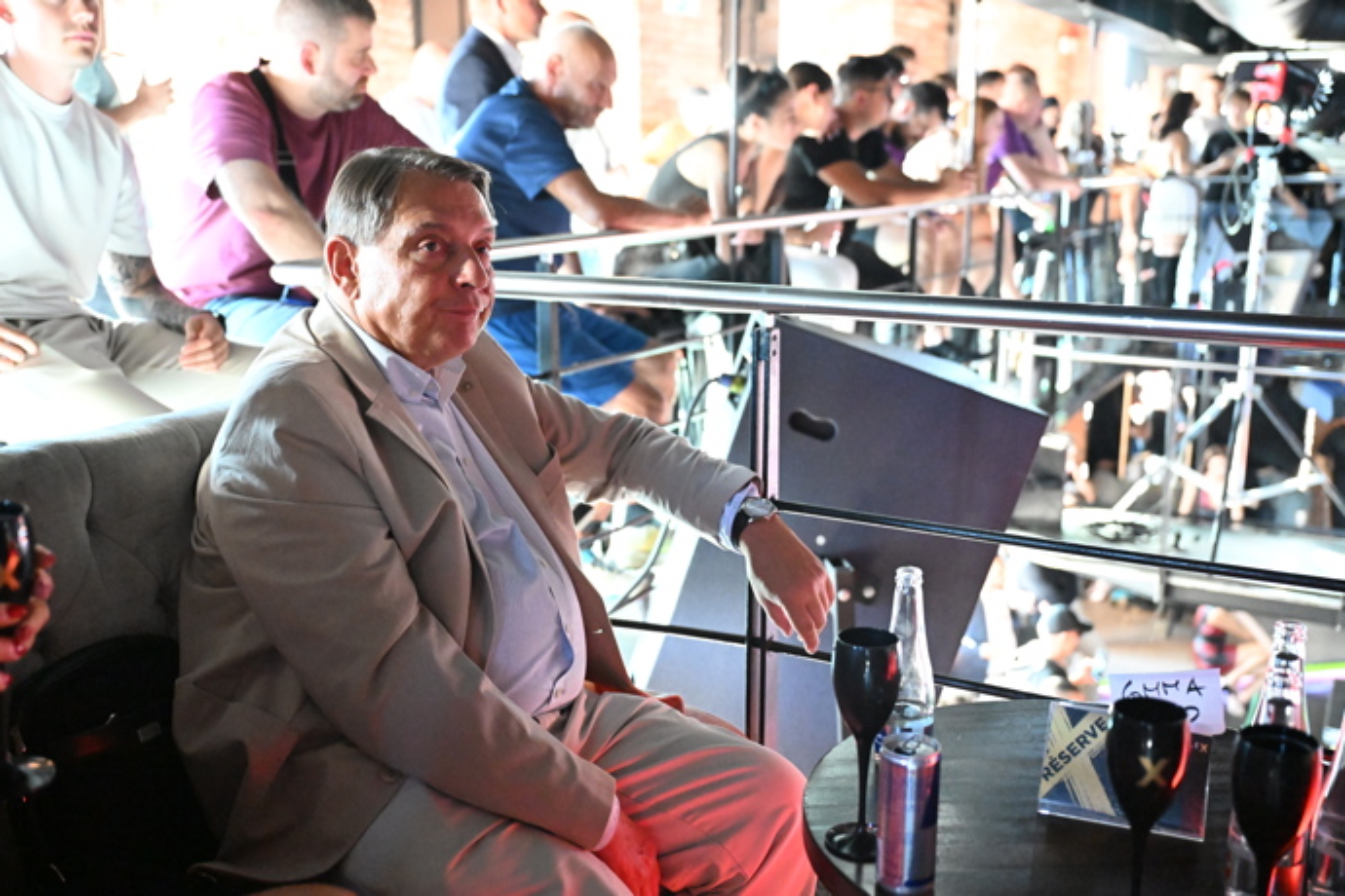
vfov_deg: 36.9
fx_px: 1345
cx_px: 672
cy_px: 448
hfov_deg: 53.1
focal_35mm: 36
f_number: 2.8
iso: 16000
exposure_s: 1/125
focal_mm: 36
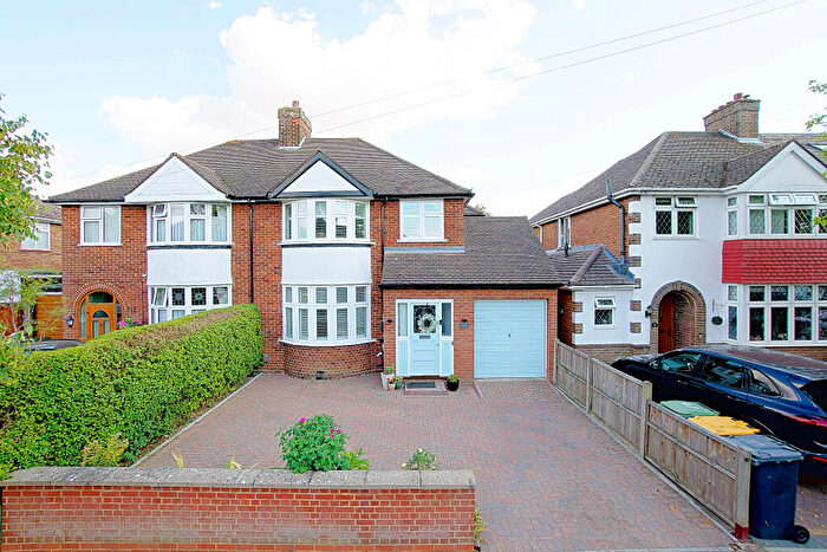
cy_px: 276
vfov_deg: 77.4
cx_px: 414
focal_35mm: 15
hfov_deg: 100.4
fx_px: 345
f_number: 8
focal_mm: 10
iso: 100
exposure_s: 1/125
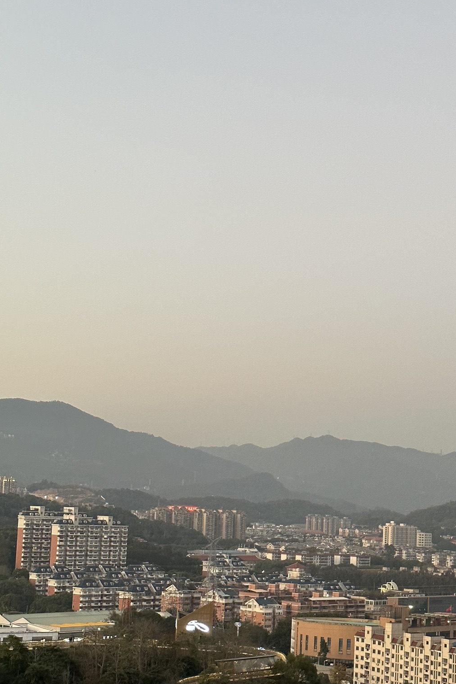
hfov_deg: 20.5
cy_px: 420
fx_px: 1254
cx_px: 338
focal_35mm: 66
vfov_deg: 30.4
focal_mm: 6.86
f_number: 1.78
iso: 200
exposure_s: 1/60
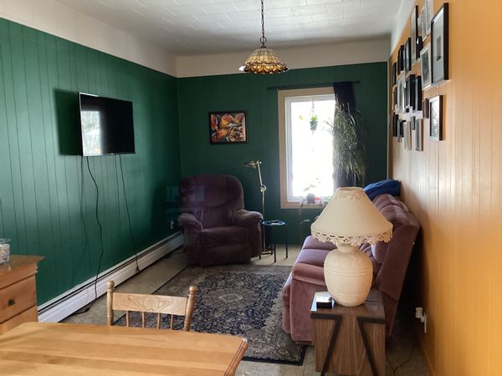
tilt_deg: -6.2
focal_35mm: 31
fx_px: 450
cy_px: 188
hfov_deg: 58.4
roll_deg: +1.0
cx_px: 251
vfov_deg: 45.4
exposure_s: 1/60
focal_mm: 3.3
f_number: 2.4
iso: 200
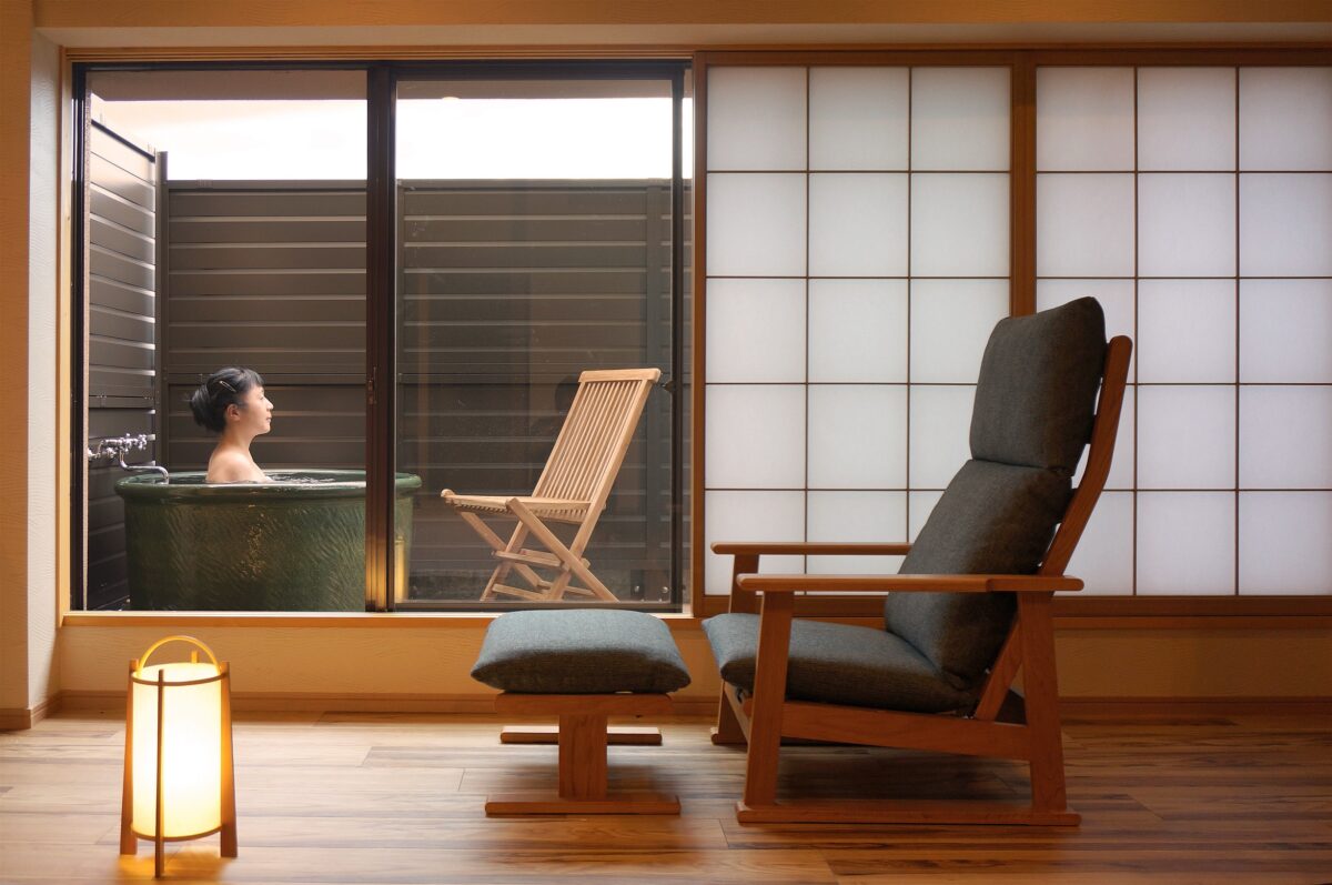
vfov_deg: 41.6
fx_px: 1164
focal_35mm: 32
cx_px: 666
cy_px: 442
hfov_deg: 59.6
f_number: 4
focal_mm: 21
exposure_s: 1/60
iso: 160
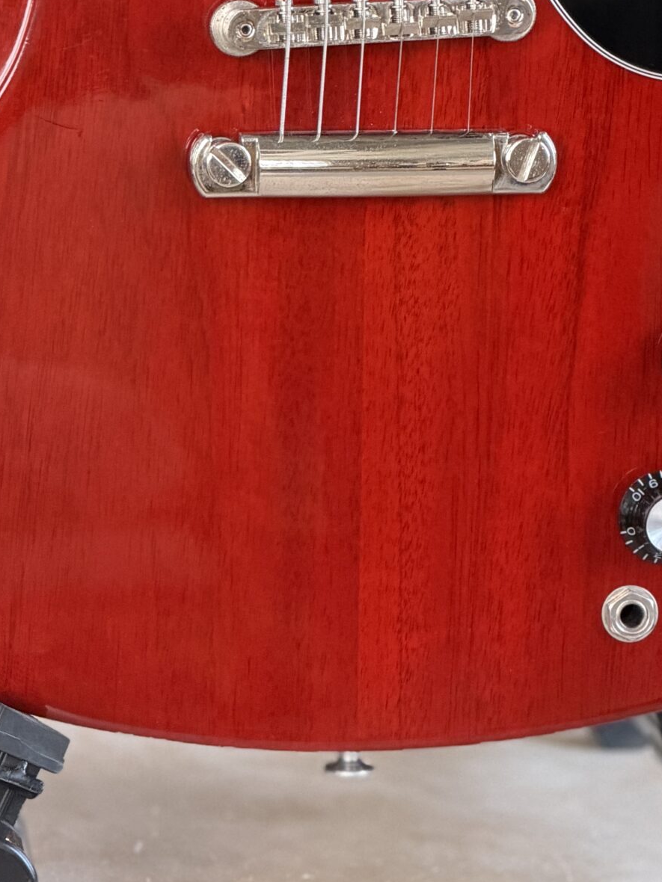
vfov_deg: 9.1
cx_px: 338
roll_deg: -1.4
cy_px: -43
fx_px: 5533
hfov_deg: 6.8
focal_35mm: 217
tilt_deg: -8.4
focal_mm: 16.89
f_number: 2.8
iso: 400
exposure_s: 1/103
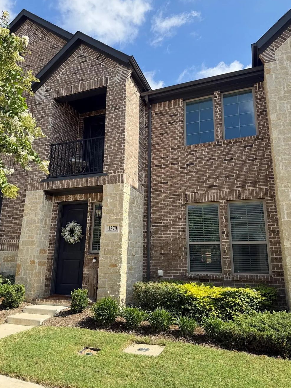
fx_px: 280
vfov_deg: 69.4
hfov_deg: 54.9
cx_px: 146
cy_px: 193
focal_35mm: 25
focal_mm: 6.76
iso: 80
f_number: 1.78
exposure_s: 1/2232
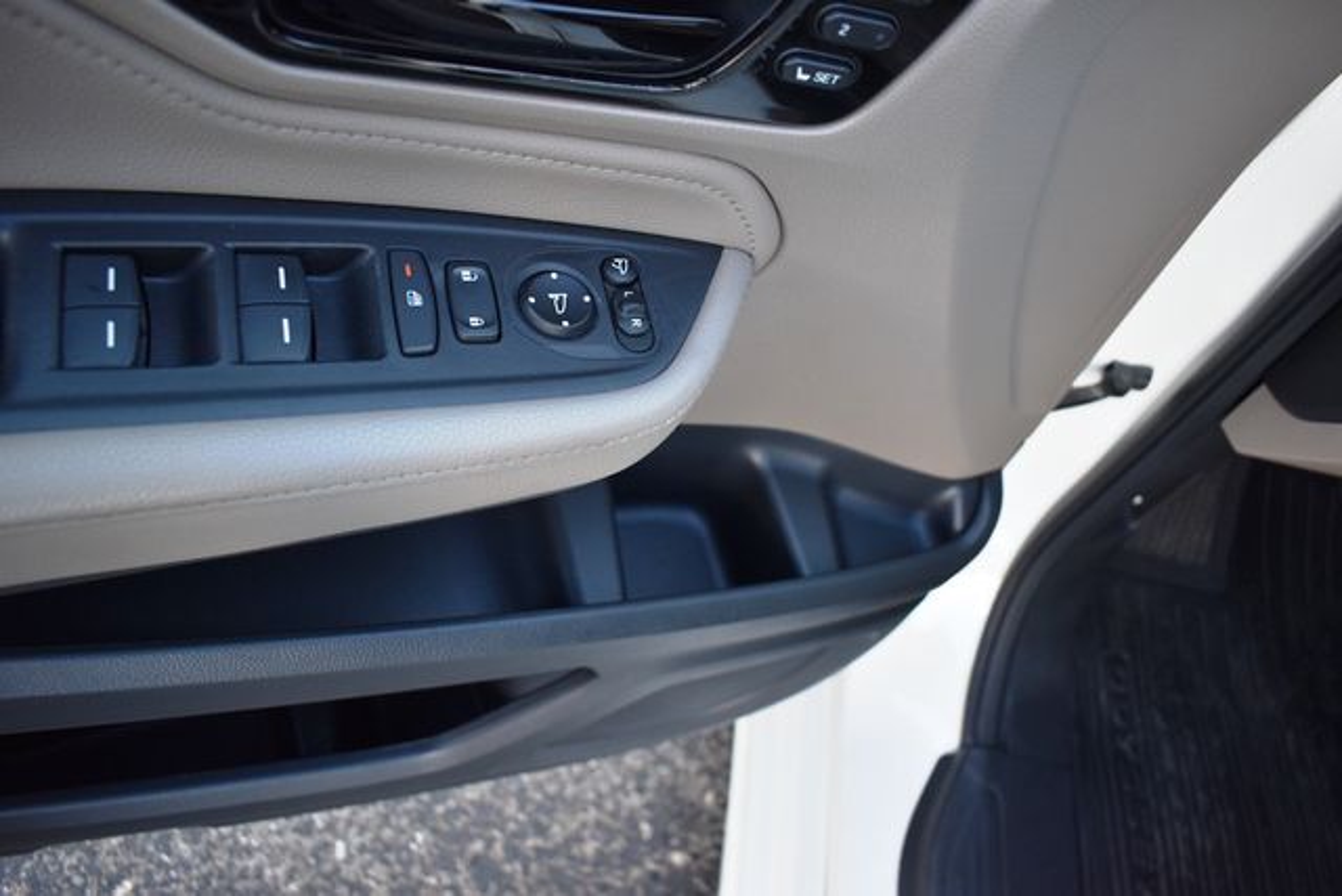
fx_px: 1007
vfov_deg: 48.0
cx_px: 671
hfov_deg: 67.4
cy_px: 448
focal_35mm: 27
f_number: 3.5
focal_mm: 18
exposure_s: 1/250
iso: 500
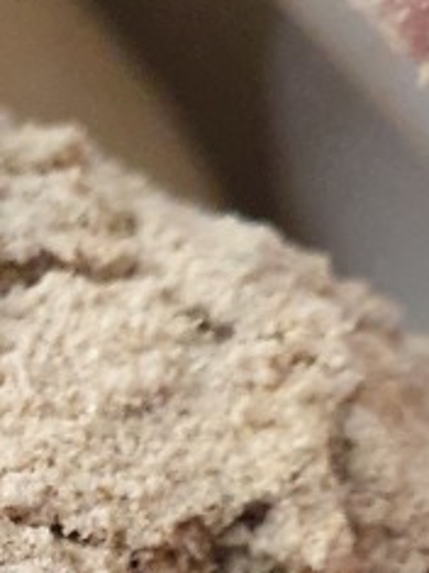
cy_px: 816
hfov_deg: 11.9
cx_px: -254
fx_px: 1952
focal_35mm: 118
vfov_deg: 15.6
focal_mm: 4.32
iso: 500
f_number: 2.4
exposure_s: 1/50
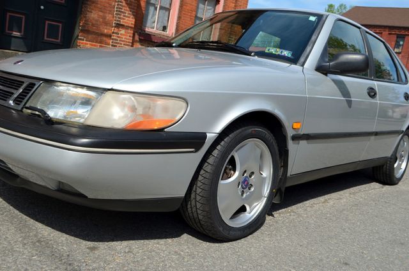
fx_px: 374
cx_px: 204
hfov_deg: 57.3
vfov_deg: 39.8
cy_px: 136
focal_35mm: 33
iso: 100
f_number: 8
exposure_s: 1/250
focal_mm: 22
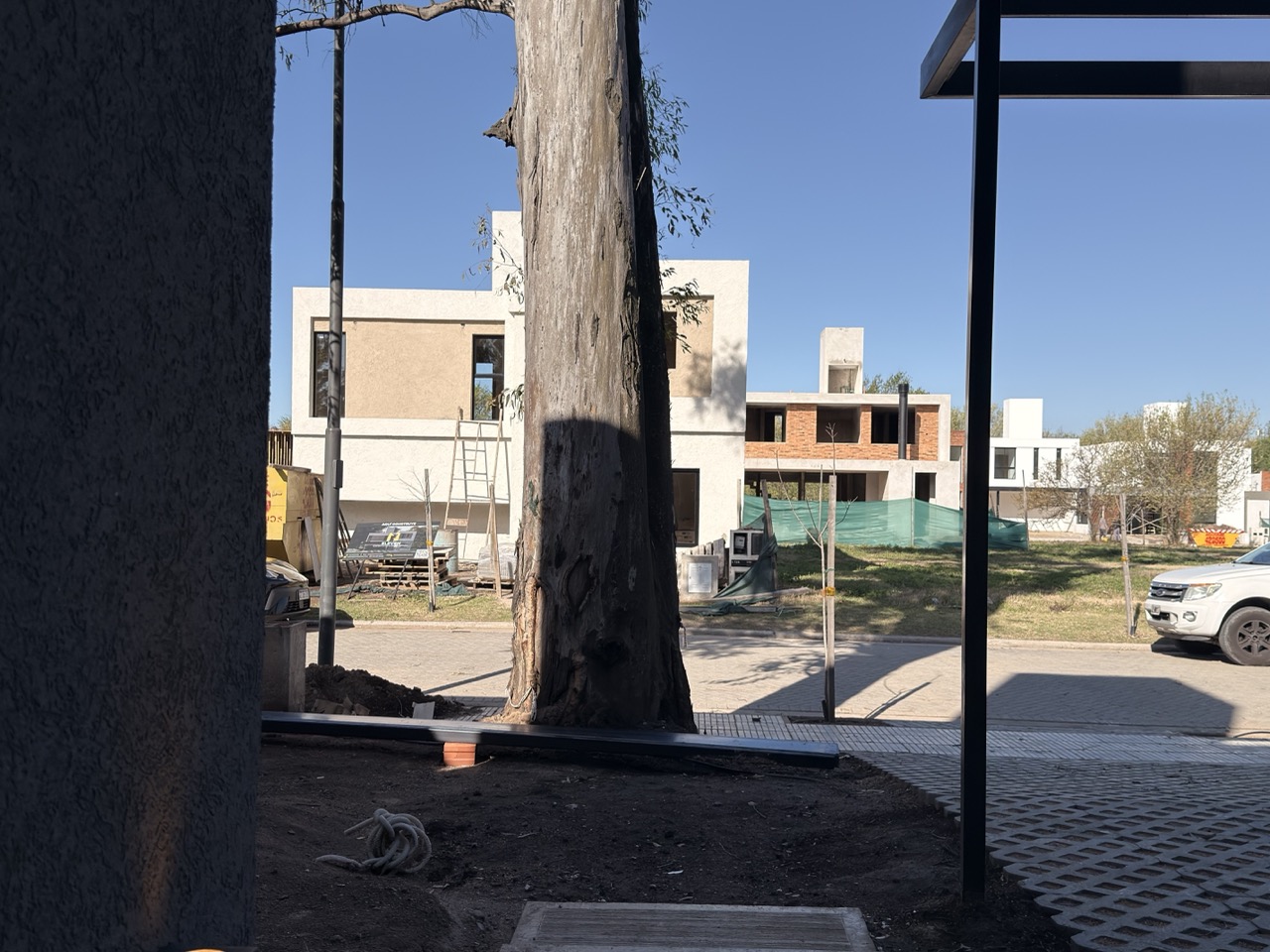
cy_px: 476
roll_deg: -0.9
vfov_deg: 40.7
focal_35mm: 35
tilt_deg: +1.3
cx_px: 635
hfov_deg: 52.6
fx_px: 1284
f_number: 1.78
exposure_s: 1/5618
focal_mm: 6.76
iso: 80
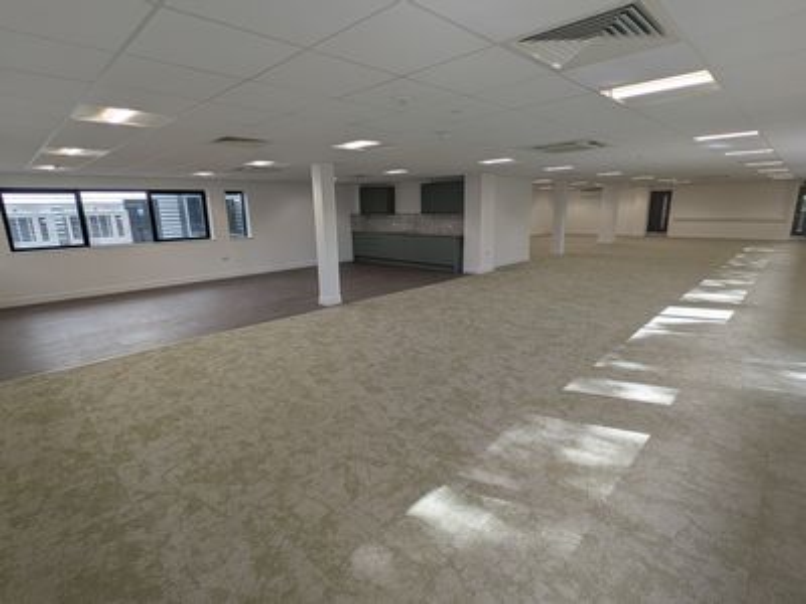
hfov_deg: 110.5
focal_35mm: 12
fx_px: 279
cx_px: 403
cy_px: 302
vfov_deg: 94.5
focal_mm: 2.23
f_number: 1.95
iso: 37
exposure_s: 1/187
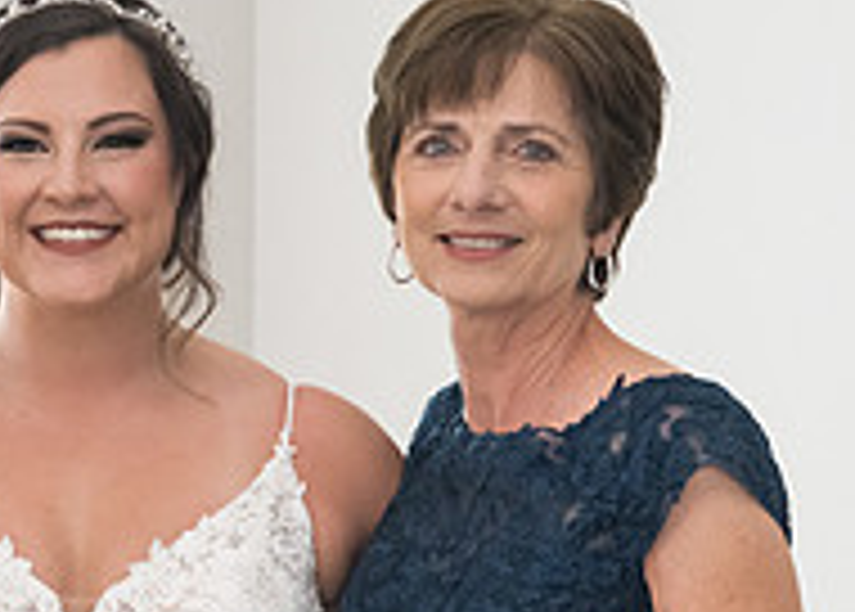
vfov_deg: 7.4
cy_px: 441
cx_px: -10
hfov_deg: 10.3
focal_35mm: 194
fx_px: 4714
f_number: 4.5
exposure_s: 1/320
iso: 1250
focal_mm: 52
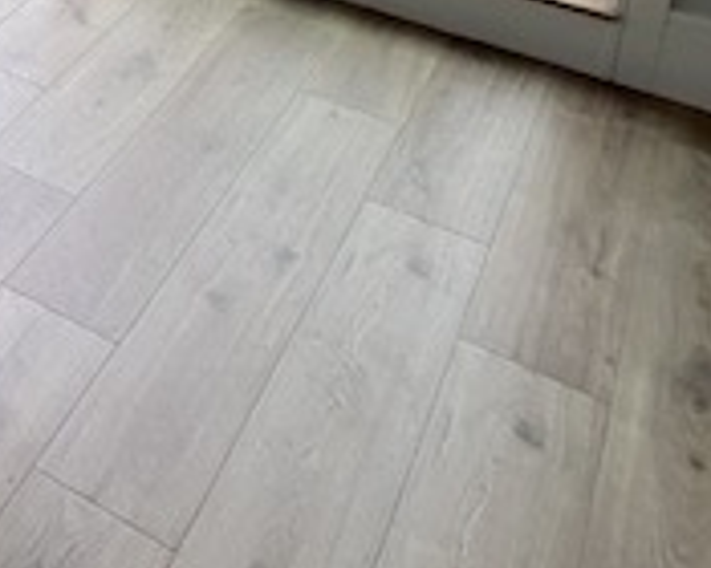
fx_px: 1220
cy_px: -353
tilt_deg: -11.9
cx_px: -386
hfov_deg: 24.4
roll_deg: -1.4
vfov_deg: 20.9
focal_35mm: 58
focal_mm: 1.57
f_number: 1.8
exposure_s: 1/229
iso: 32
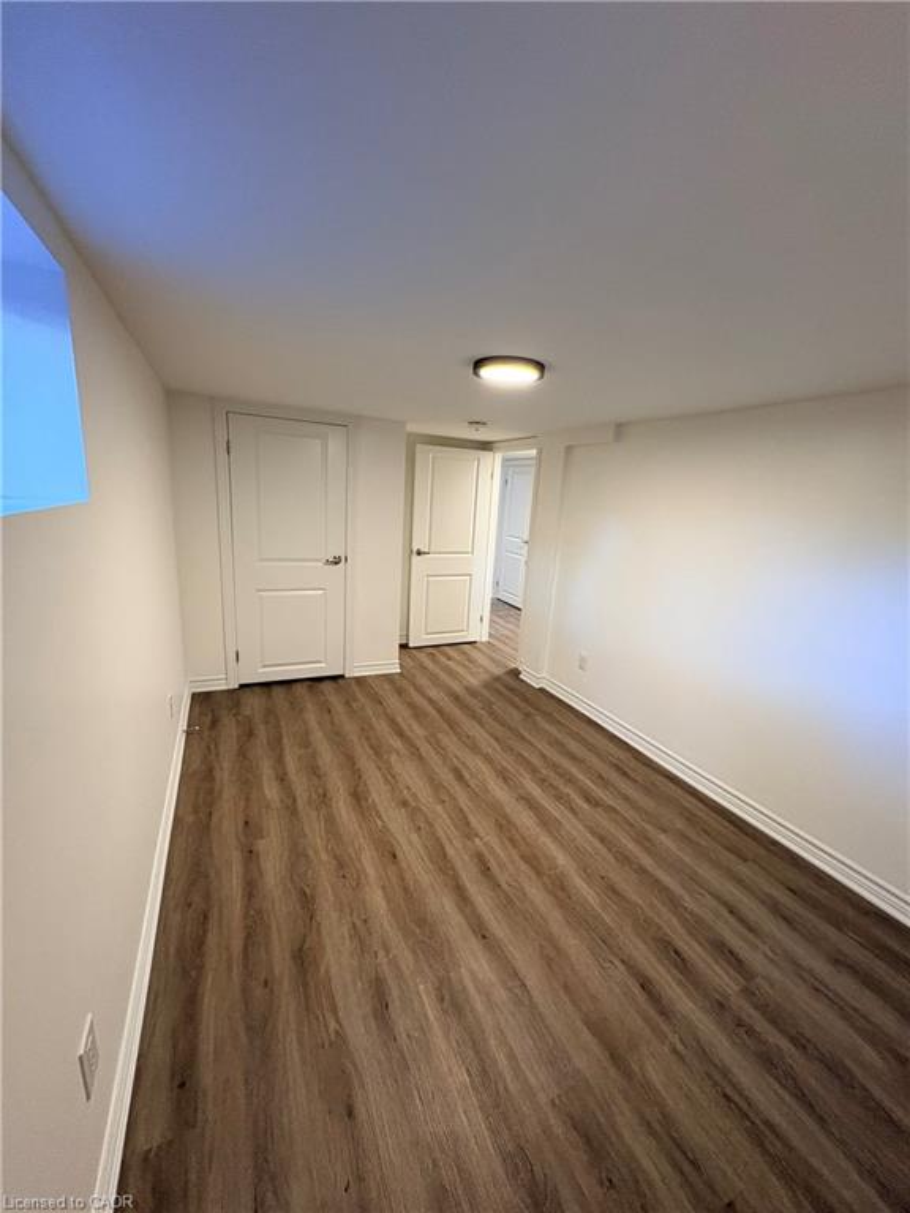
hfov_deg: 85.7
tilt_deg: -12.5
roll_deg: -3.5
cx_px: 455
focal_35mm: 14
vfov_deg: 102.1
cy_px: 606
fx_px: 491
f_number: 2.2
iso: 320
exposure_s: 1/60
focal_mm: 2.22
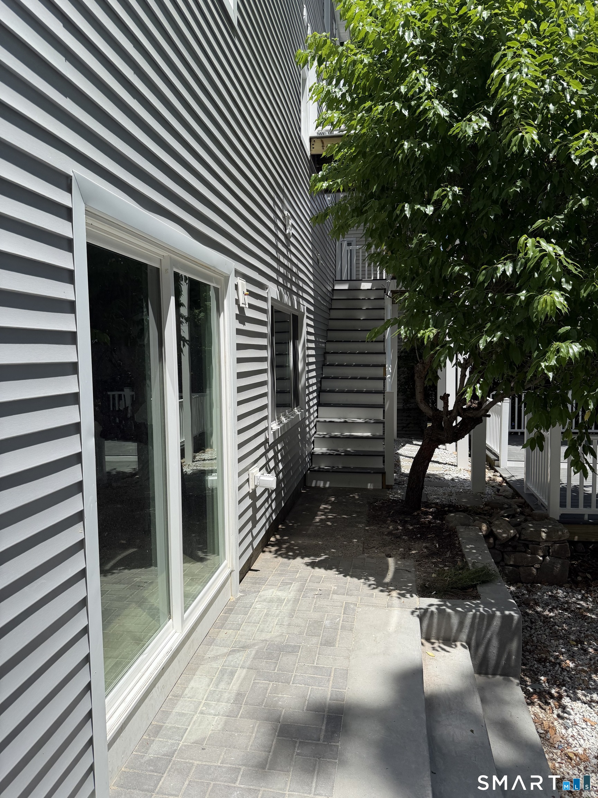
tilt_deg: -3.9
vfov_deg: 71.6
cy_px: 399
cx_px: 299
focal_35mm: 24
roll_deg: +0.3
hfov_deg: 56.8
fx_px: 553
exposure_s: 1/5319
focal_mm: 6.76
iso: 80
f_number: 1.78
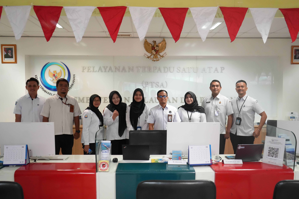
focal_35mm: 30
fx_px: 249
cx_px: 150
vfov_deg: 43.6
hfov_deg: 61.9
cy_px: 100
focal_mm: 30
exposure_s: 1/320
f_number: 3.5
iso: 6400
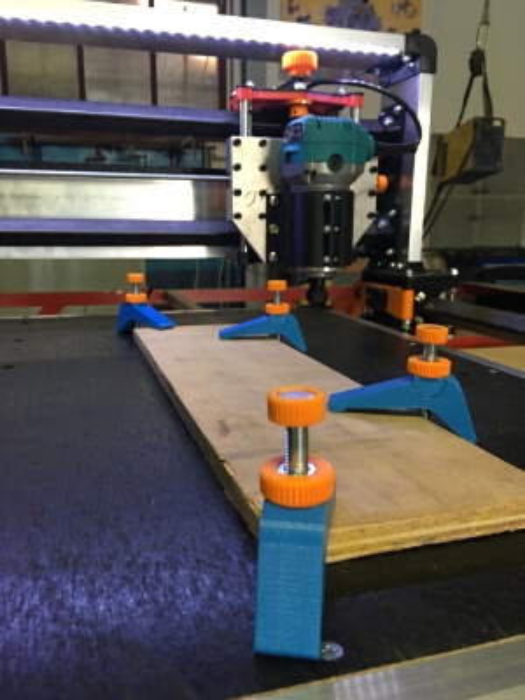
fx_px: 586
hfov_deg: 48.2
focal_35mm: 29
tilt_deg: -13.9
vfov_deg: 61.7
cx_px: 262
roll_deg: -0.2
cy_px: 350
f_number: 2.2
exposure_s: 1/33
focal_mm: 4.15
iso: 160
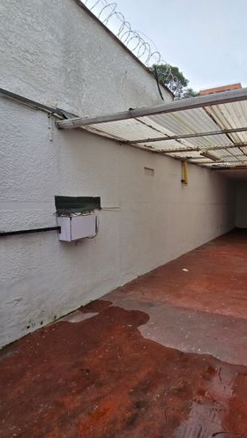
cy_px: 219
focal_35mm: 19
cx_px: 172
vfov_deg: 89.5
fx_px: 221
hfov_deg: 56.7
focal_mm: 2.2
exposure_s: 1/1321
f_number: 2.2
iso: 50
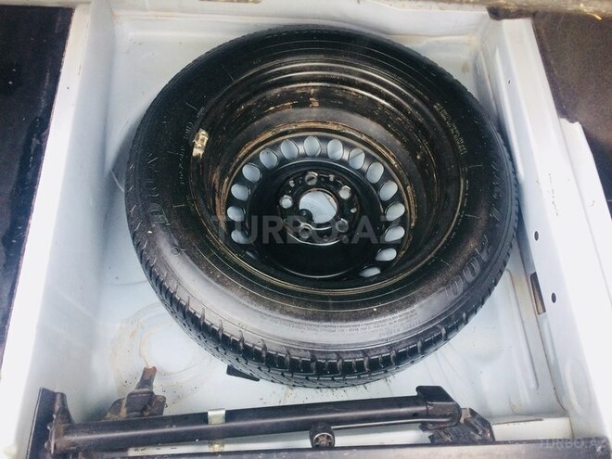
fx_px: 513
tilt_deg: -64.0
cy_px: 230
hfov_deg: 61.7
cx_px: 306
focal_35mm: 29
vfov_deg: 48.2
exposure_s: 1/33
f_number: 2.2
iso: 64
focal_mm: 4.15
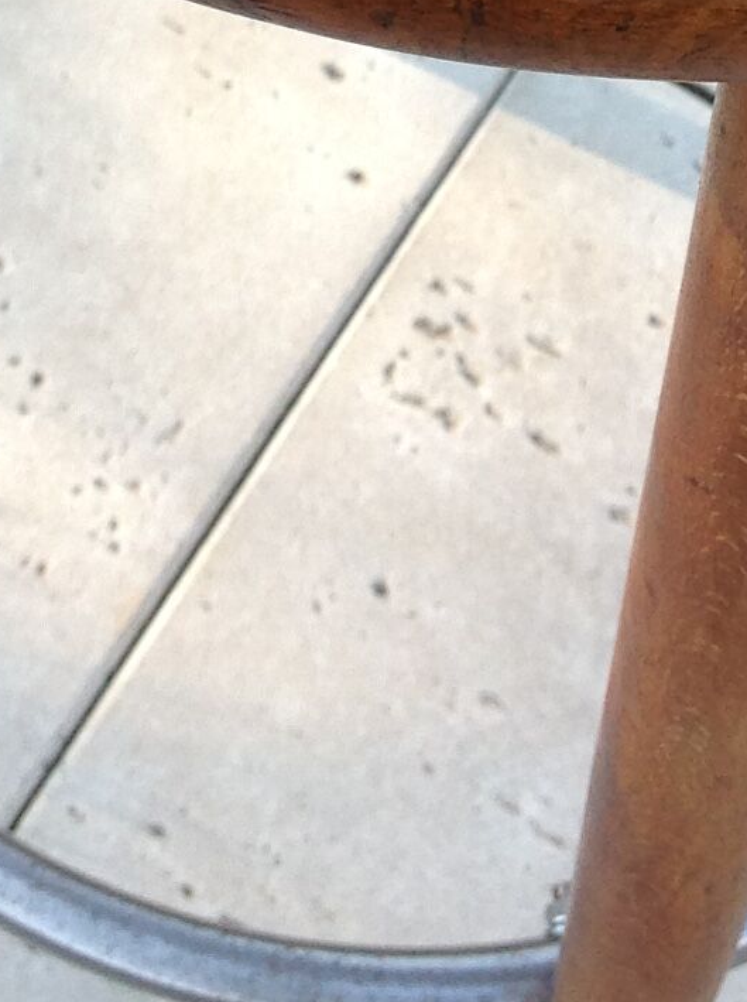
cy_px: -444
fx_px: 3695
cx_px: 309
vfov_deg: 14.5
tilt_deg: -57.3
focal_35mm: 128
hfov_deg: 11.5
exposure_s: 1/252
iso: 50
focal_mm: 4.28
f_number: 2.4
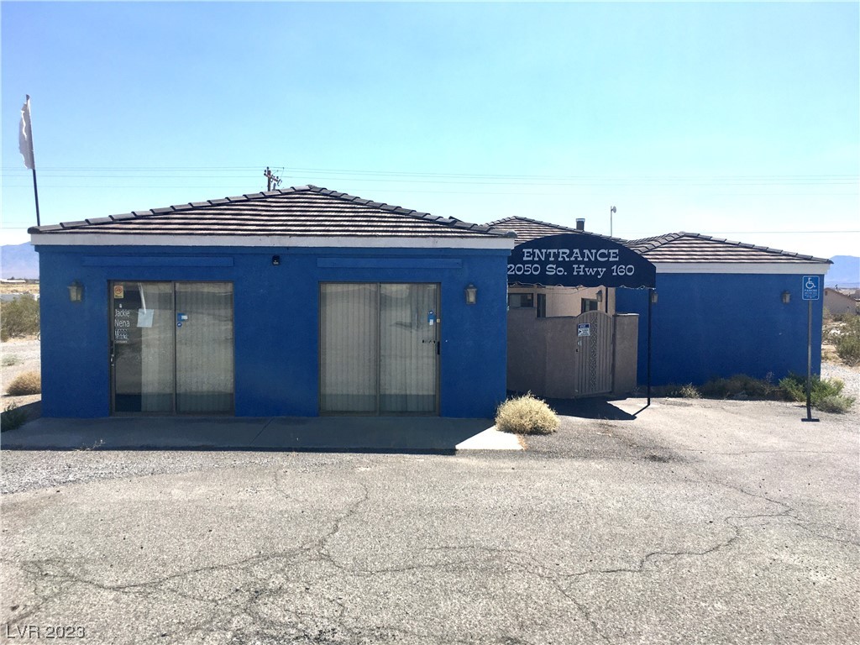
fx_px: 720
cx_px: 430
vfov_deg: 48.2
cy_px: 322
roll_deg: -0.4
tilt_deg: -1.2
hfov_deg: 61.7
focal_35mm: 29
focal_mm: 4.15
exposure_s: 1/2564
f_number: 2.2
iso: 25
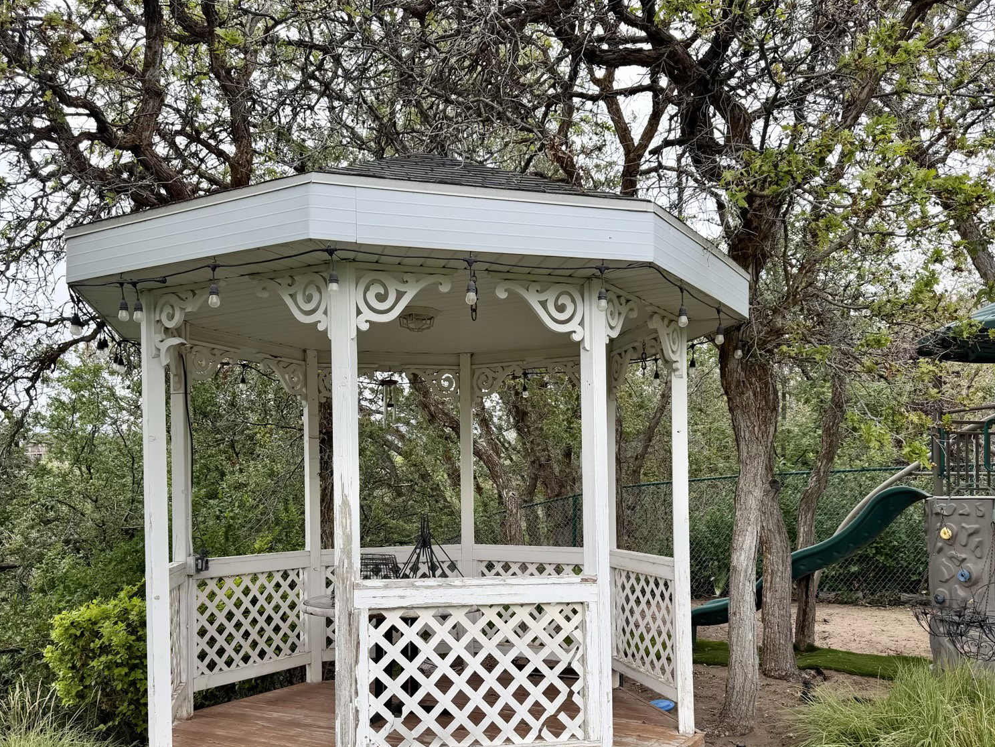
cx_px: 487
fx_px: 891
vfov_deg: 45.0
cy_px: 476
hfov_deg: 58.3
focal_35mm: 31
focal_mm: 6.76
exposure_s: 1/1060
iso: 80
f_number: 1.78
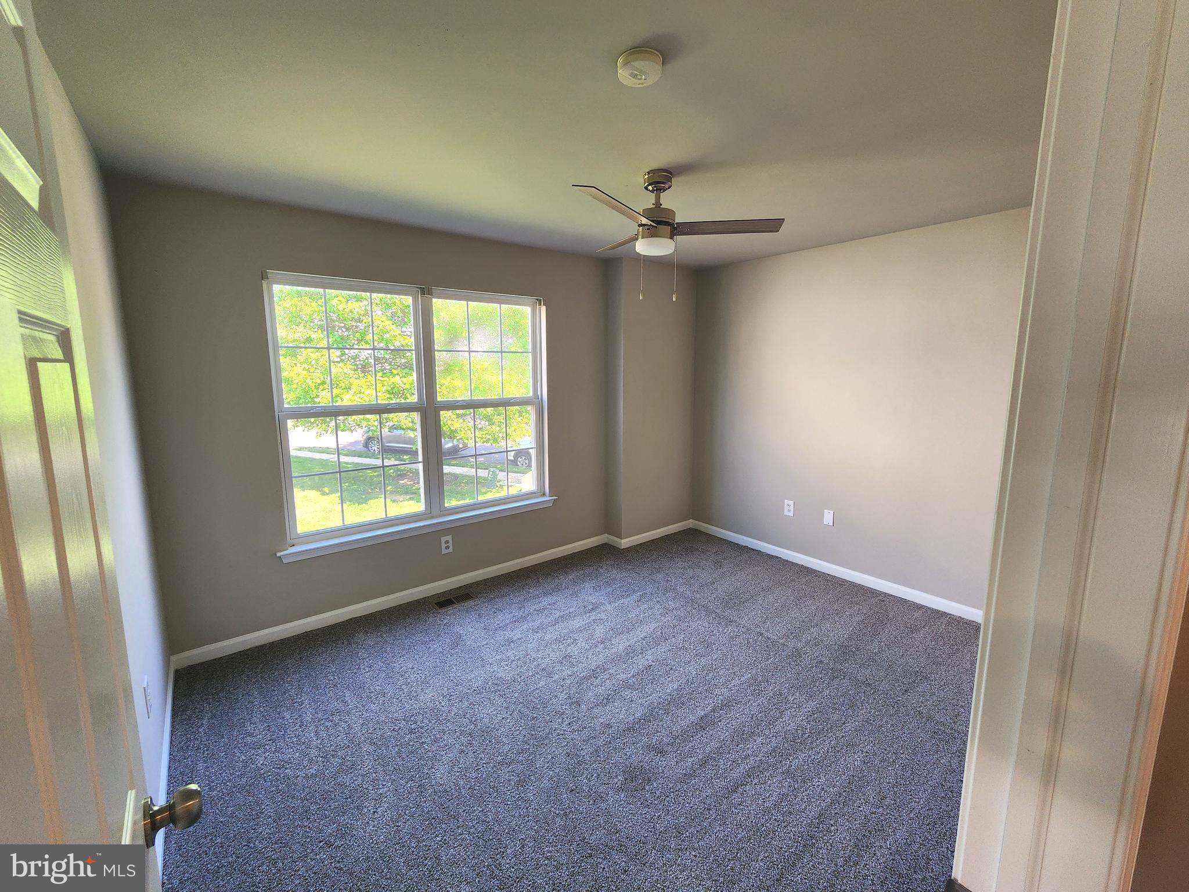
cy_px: 446
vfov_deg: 89.9
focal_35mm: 13
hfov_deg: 106.2
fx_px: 447
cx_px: 594
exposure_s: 1/60
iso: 80
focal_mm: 2.2
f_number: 2.2
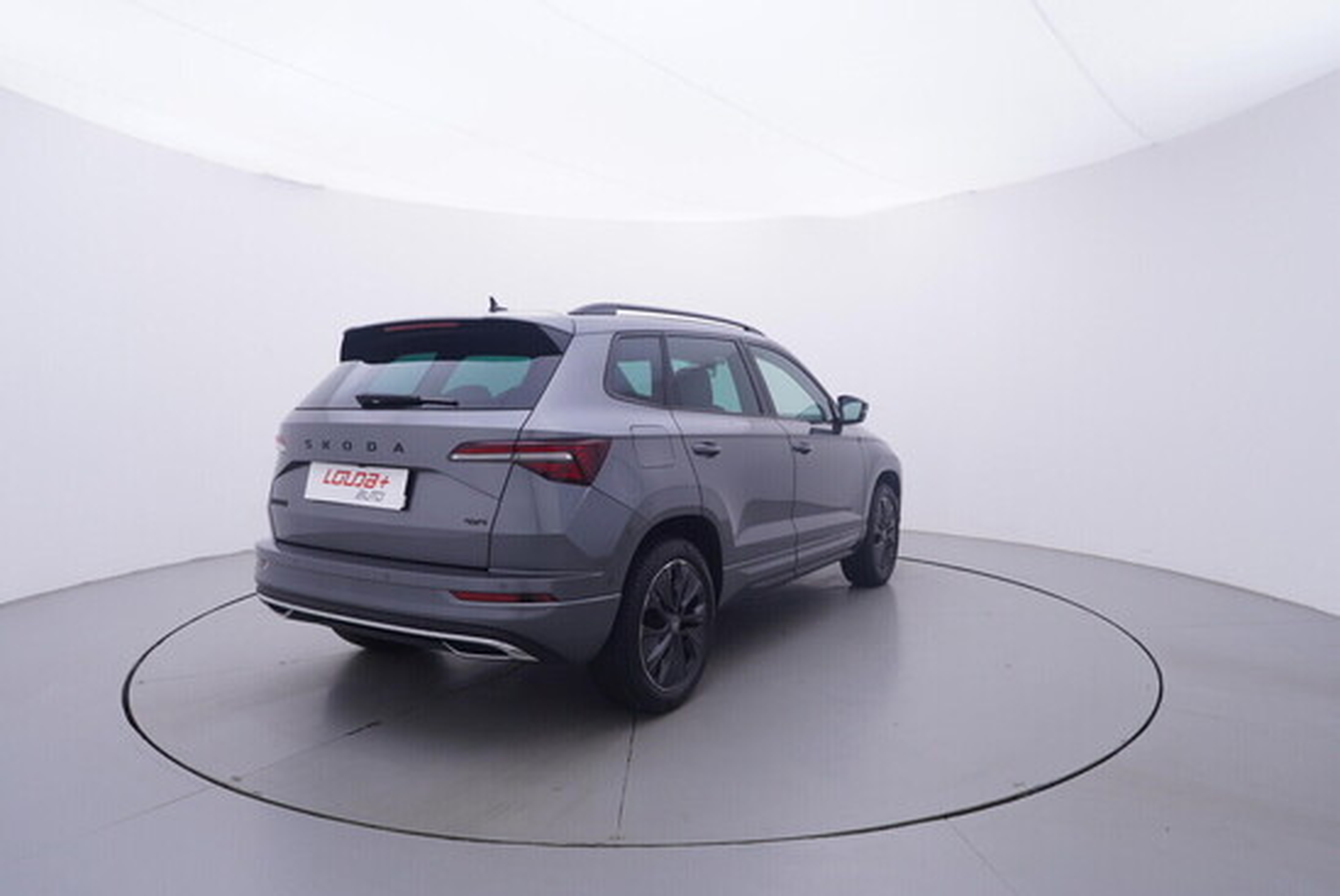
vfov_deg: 56.2
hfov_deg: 77.3
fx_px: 838
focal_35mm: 22
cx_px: 670
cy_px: 448
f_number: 5
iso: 200
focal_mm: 15
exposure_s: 1/80
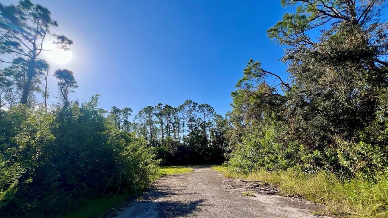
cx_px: 195
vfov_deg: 69.8
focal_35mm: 15
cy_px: 131
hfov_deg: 103.0
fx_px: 154
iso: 32
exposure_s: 1/1410
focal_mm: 1.57
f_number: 1.8
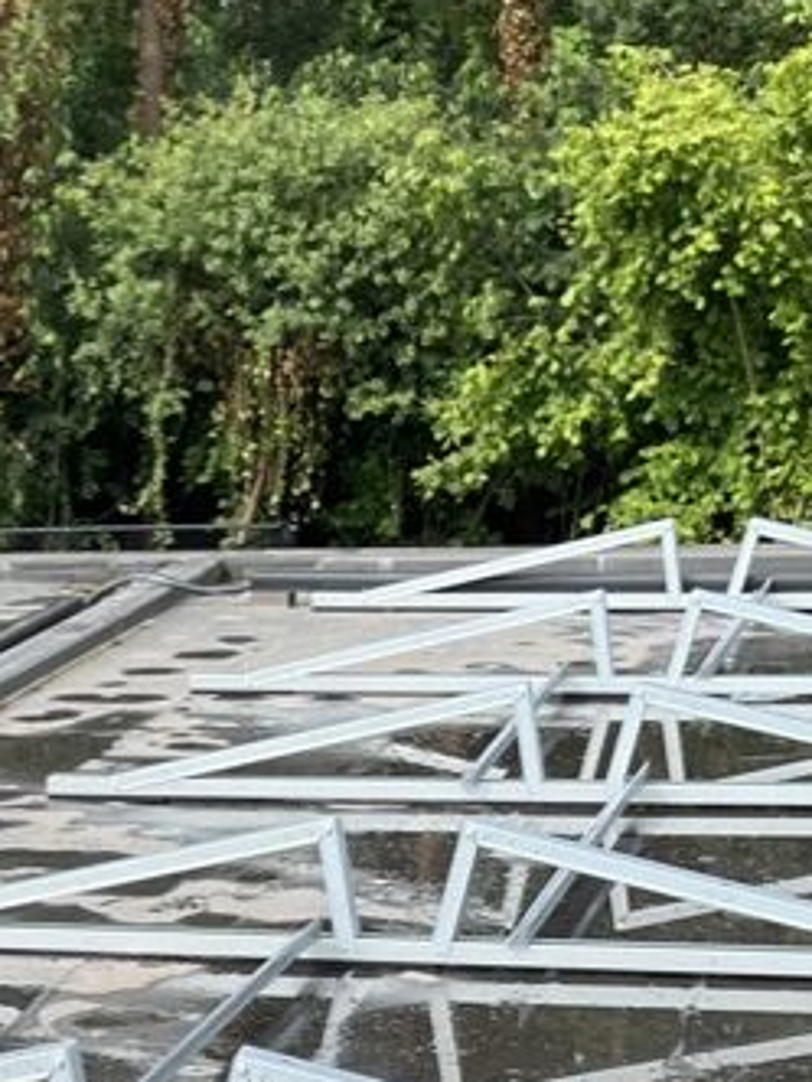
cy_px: 1864
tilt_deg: -28.7
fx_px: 3065
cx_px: -145
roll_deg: +3.0
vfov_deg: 17.0
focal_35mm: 98
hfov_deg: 14.6
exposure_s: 1/1647
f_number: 1.6
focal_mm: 5.1
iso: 50
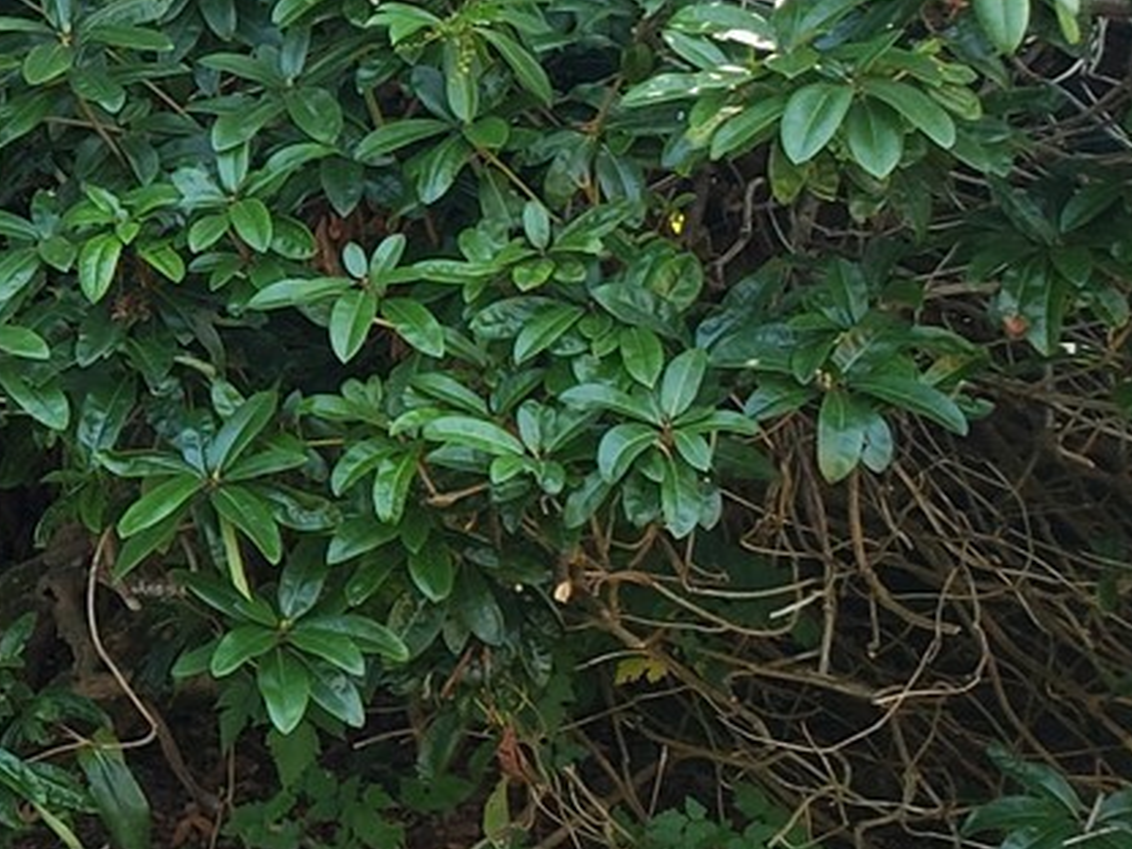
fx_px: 3270
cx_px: -958
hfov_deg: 16.3
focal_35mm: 100
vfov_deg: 14.7
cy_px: 239
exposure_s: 1/100
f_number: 2.4
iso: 80
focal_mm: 4.3
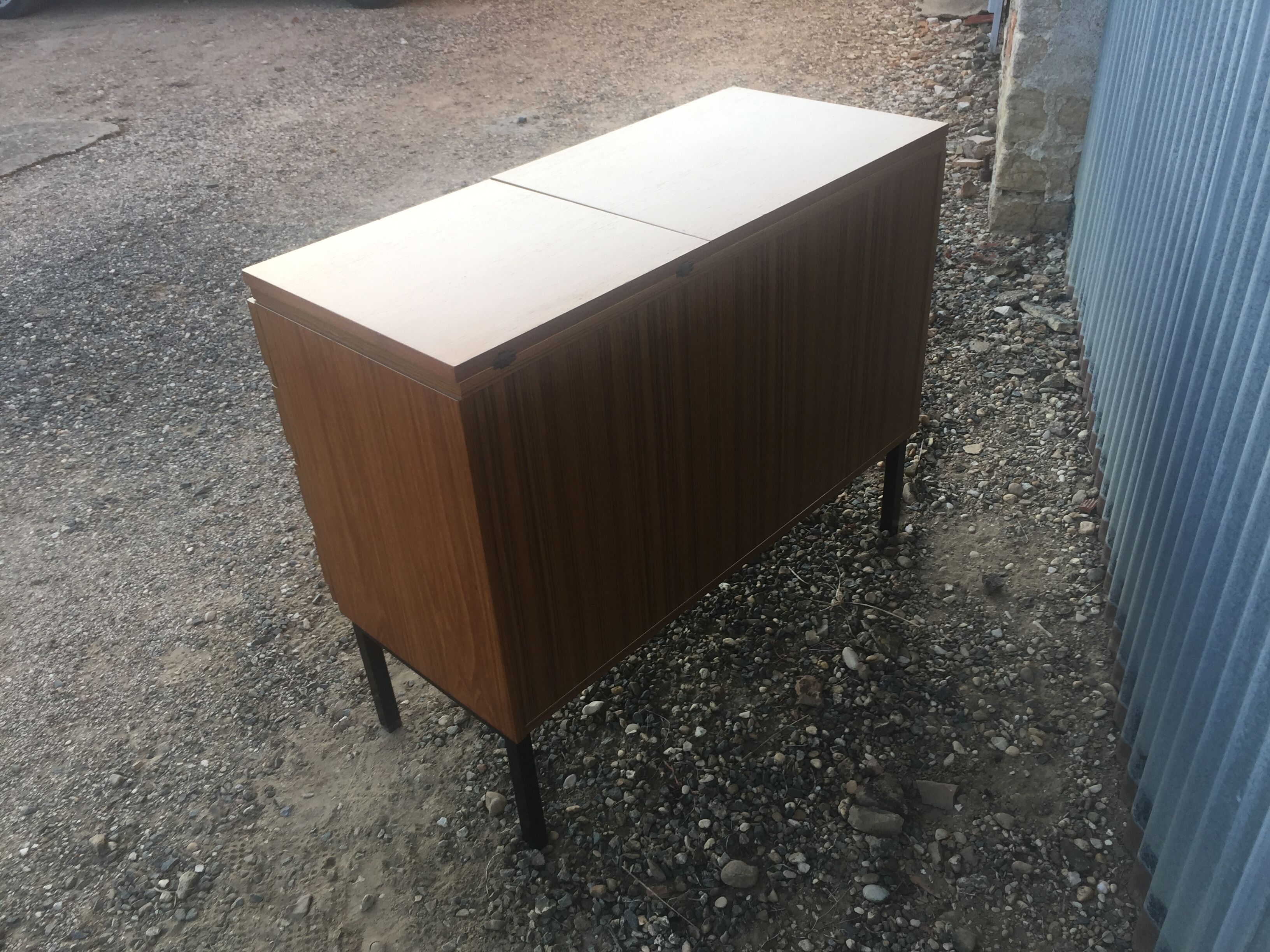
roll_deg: +2.5
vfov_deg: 48.2
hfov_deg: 61.7
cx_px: 635
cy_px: 476
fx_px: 1064
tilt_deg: -35.7
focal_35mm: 29
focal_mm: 4.15
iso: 32
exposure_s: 1/142
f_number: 2.2
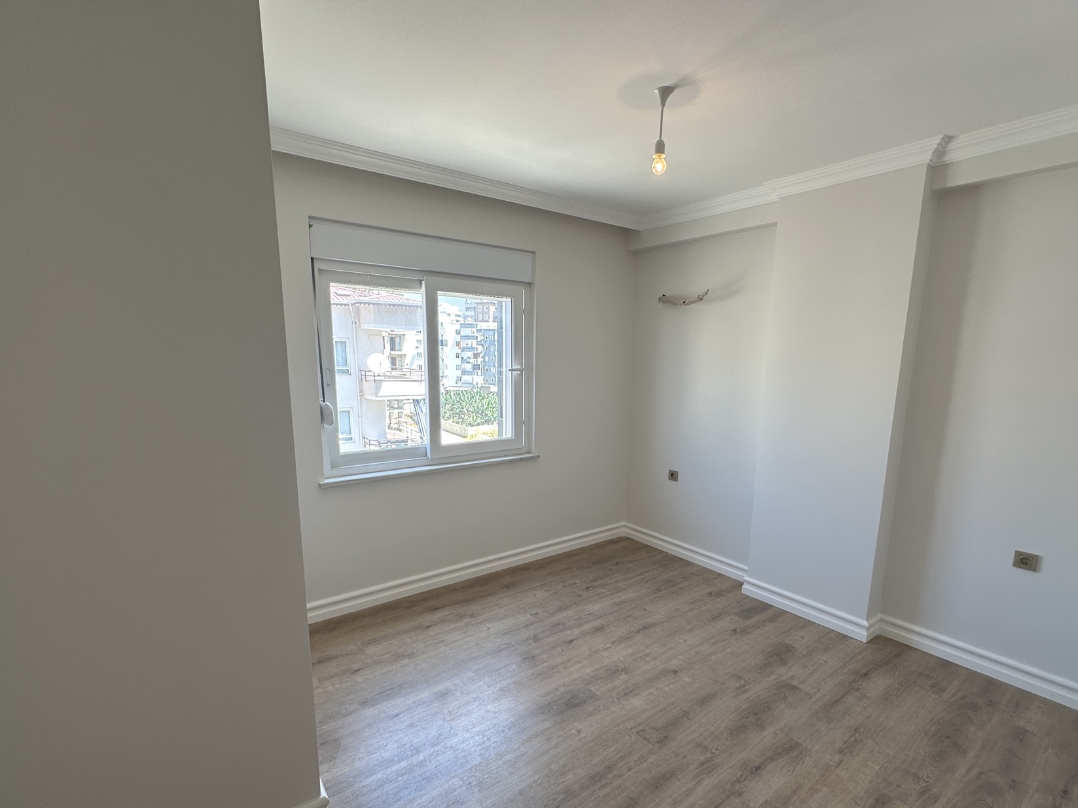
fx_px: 529
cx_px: 556
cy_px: 452
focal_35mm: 17
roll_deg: -0.6
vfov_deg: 74.4
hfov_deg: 91.0
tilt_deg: -9.5
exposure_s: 1/104
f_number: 2.2
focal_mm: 2.22
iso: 40
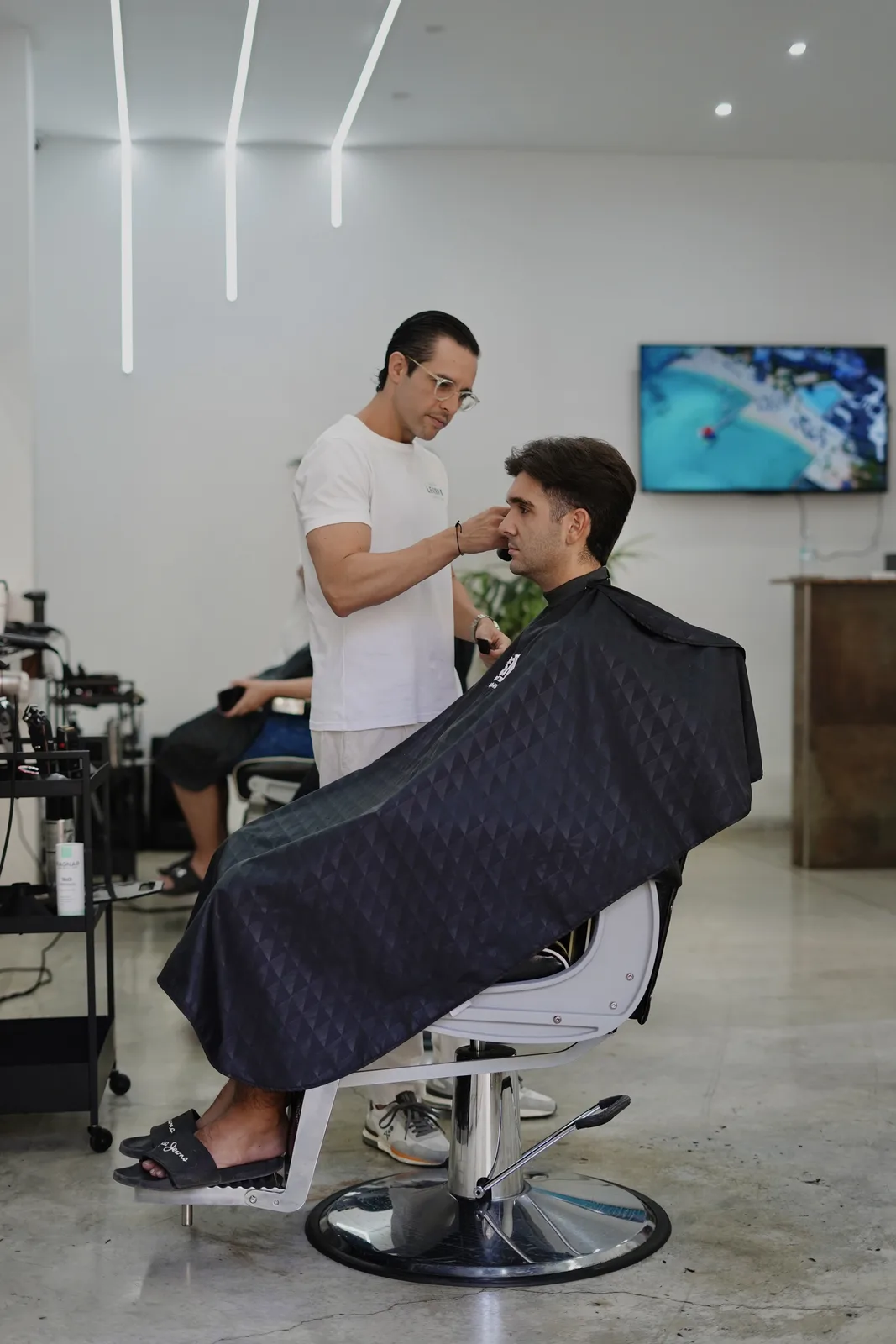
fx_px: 1866
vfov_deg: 39.6
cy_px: 672
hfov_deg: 27.0
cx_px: 448
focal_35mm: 50
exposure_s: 1/640
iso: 800
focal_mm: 50
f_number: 2.2
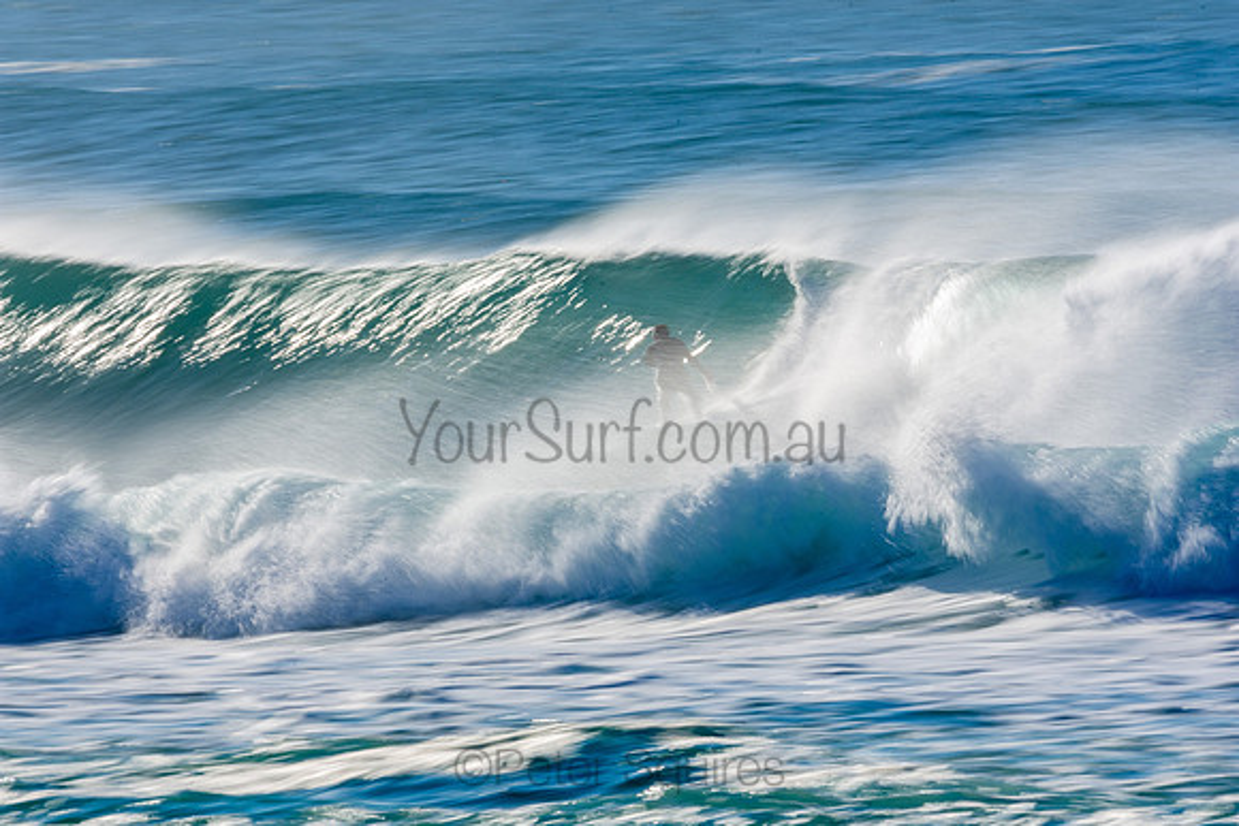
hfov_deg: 2.7
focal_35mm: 750
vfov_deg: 1.8
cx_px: 620
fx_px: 25817
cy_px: 413
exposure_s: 1/25
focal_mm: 500
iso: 100
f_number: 32
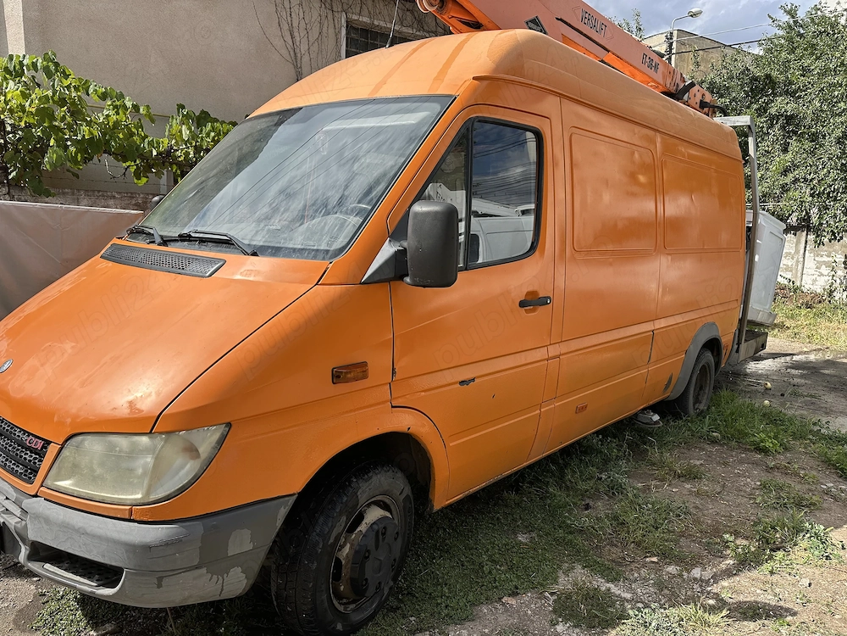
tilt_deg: -8.0
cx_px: 424
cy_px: 318
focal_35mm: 24
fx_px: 587
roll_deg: -2.1
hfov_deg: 71.6
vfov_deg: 56.8
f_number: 1.78
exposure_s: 1/3861
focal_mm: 6.86
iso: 80
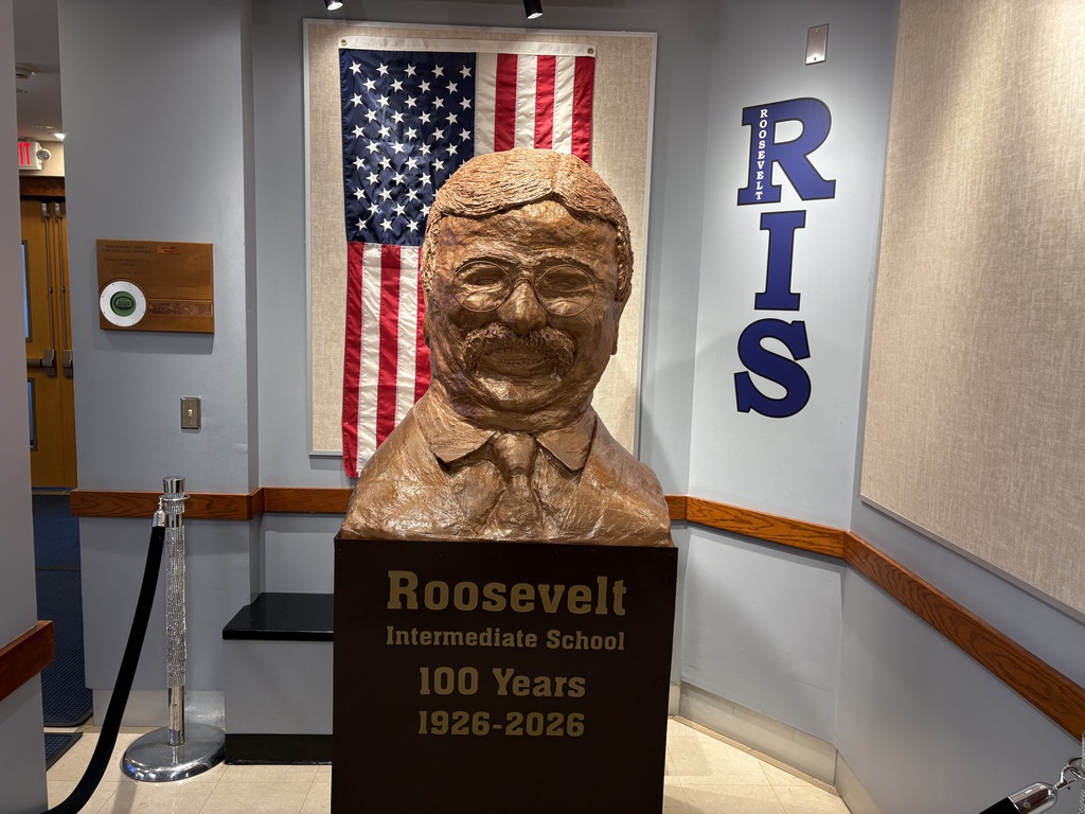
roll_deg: -1.9
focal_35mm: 26
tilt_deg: -6.0
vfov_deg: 53.1
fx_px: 815
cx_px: 542
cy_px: 407
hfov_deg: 67.3
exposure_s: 1/120
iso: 100
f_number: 1.6
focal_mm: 5.96
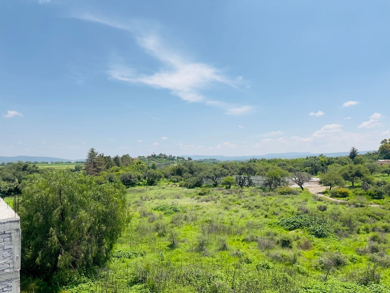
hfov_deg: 71.6
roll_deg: +1.4
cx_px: 195
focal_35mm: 24
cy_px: 146
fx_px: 270
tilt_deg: +3.7
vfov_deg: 56.8
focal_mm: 6.86
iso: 80
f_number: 1.78
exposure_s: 1/7042
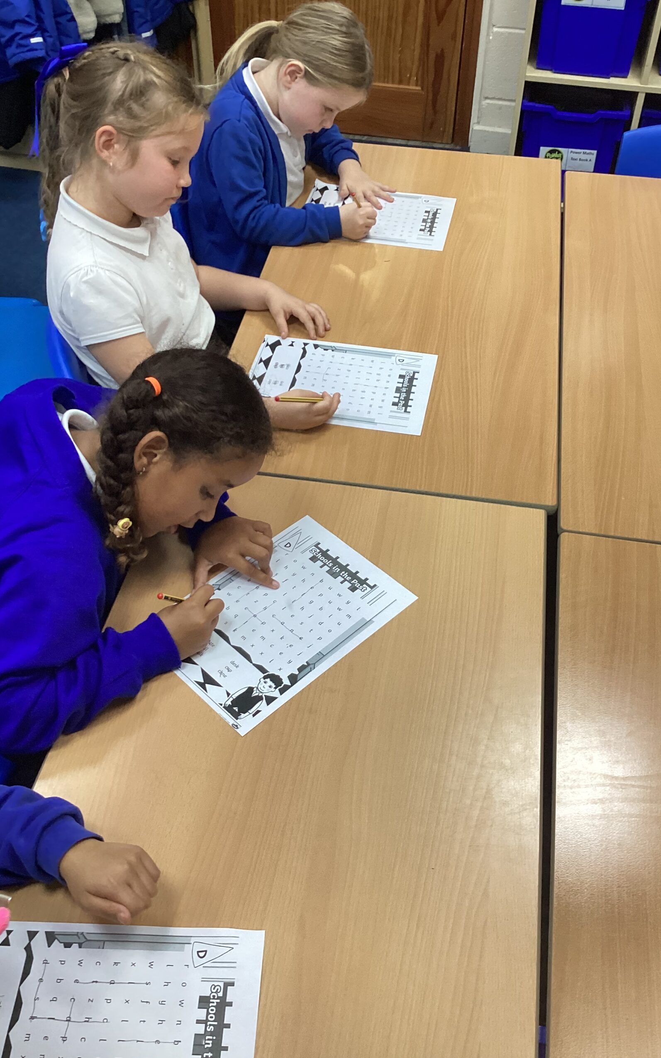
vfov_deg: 58.1
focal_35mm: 33
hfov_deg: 38.3
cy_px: 530
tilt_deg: -45.3
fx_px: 951
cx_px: 359
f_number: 2.4
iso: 100
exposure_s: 1/50
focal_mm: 3.3
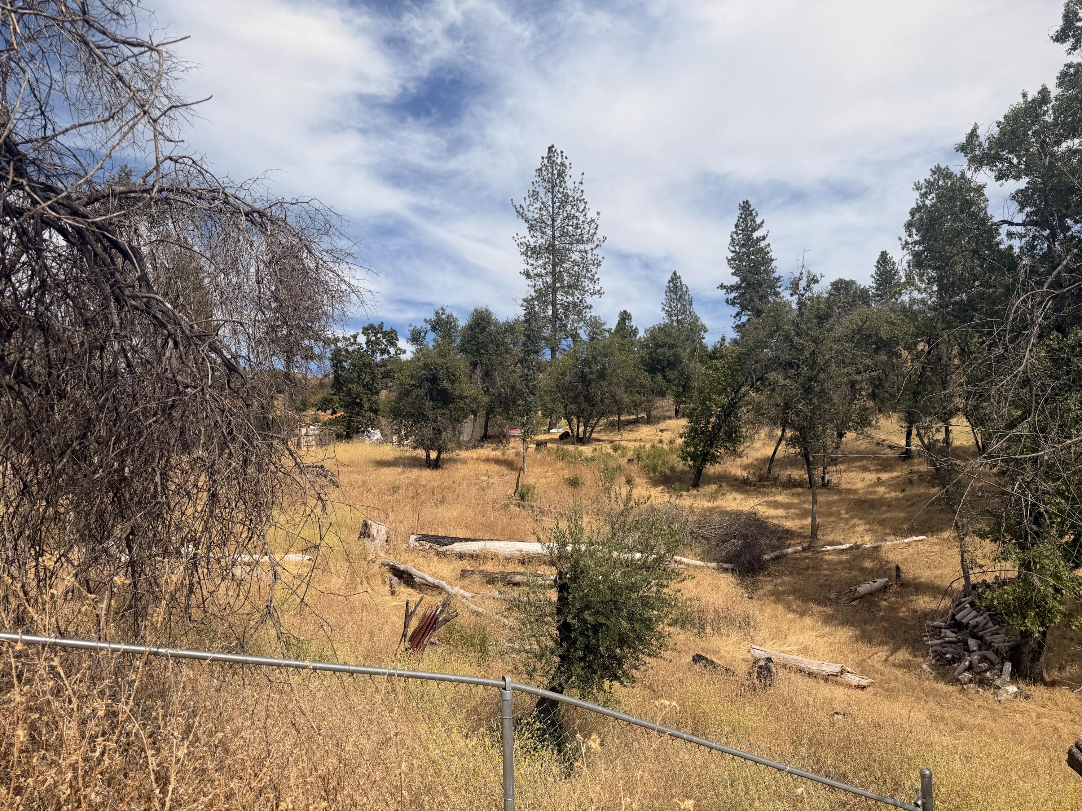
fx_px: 750
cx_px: 541
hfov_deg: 71.6
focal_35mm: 24
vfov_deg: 56.8
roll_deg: +1.7
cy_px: 406
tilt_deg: +7.6
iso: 80
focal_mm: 6.76
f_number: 1.78
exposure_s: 1/6711
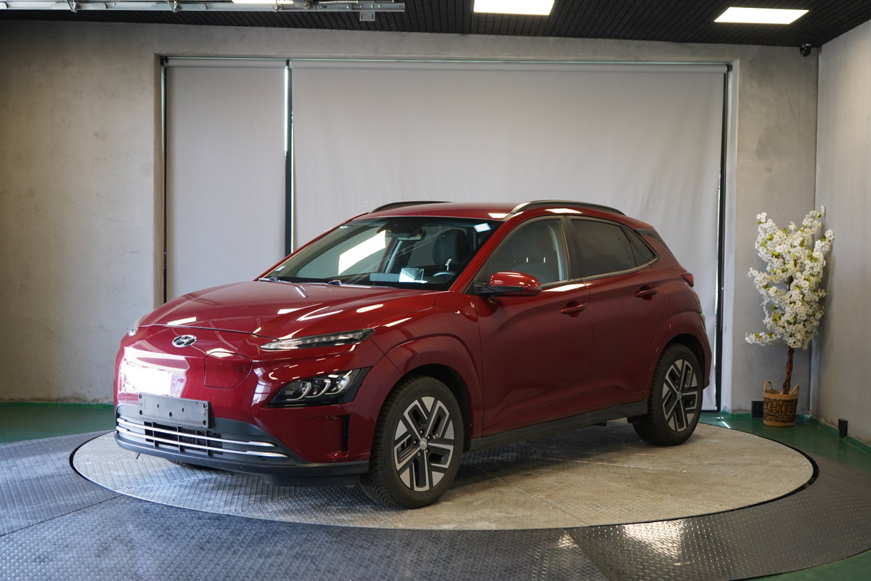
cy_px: 290
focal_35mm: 51
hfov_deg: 38.9
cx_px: 436
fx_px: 1234
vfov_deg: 26.5
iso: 1600
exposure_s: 1/160
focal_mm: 51
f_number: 4.5
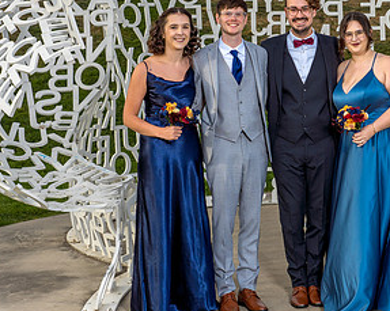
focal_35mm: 76
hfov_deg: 24.8
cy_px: 105
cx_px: 287
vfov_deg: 20.1
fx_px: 876
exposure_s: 1/250
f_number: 6.3
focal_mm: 40
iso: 100
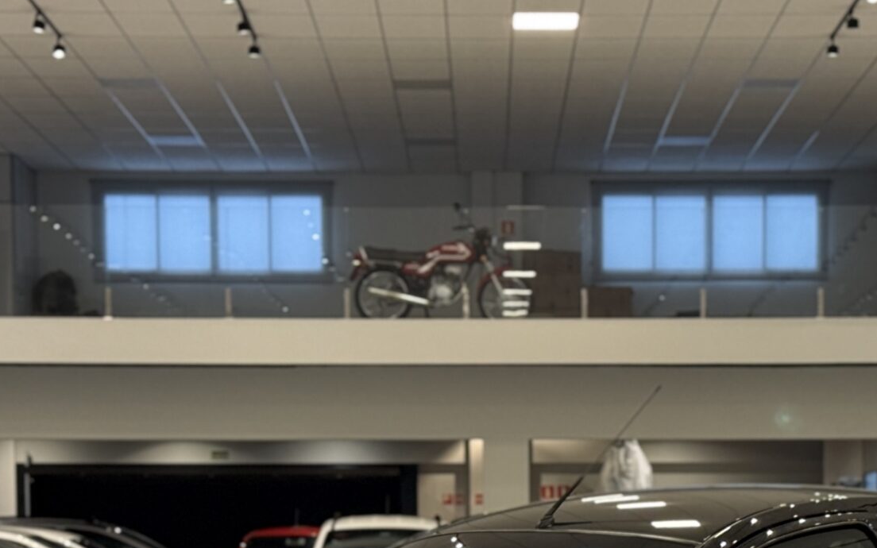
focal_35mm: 118
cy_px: 724
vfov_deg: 10.8
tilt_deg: -3.0
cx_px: 527
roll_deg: +0.1
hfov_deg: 17.7
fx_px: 2820
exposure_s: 1/60
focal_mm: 6.76
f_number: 1.78
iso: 200
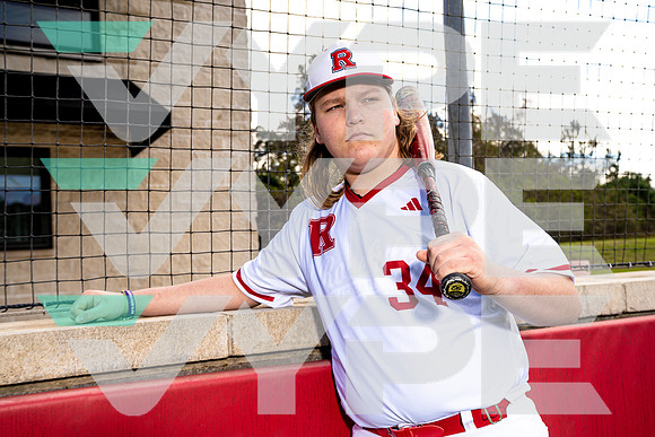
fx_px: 673
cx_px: 328
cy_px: 218
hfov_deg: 51.9
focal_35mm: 37
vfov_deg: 36.0
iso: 100
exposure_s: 1/250
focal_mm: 37
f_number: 5.6
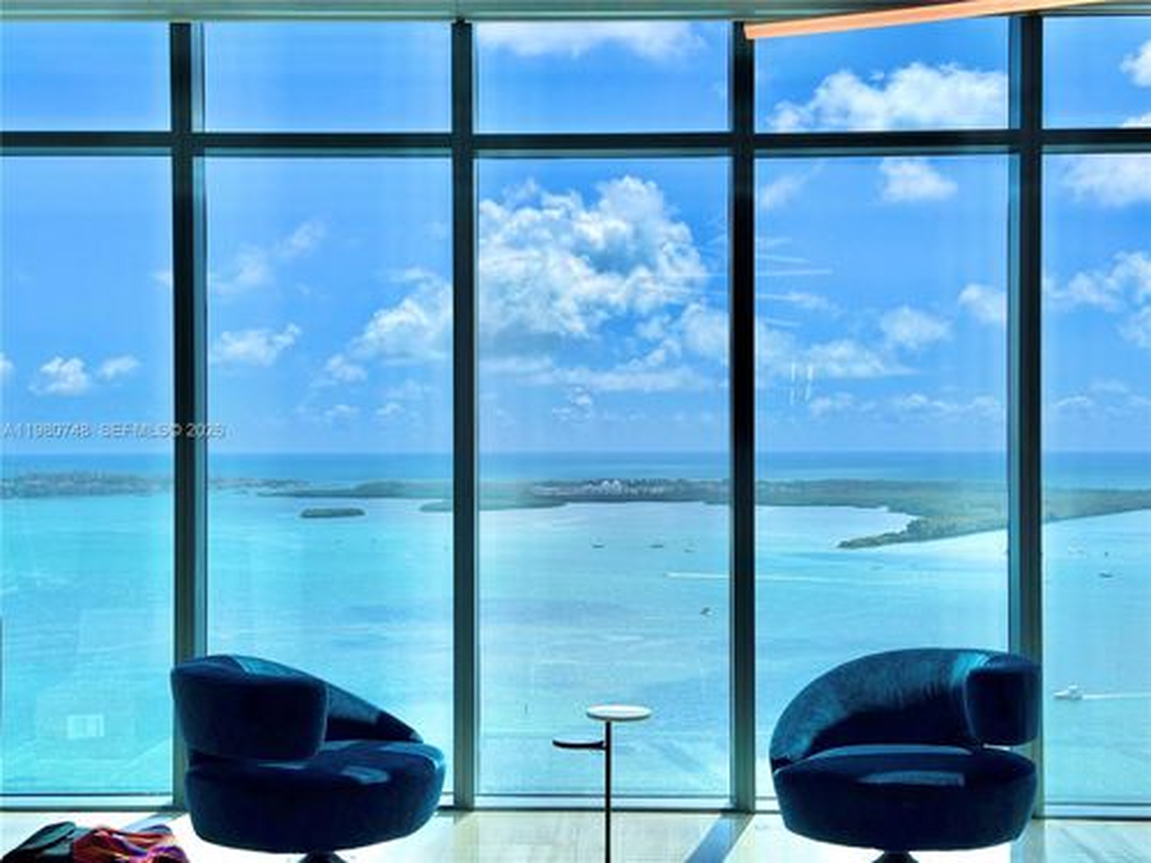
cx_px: 576
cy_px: 432
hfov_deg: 39.7
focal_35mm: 48
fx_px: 1596
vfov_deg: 30.3
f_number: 1.78
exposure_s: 1/4329
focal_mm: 6.76
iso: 64
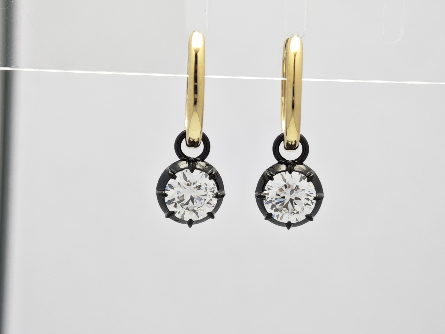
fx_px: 1427
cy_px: 167
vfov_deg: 13.3
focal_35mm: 111
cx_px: 222
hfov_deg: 17.7
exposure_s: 1/100
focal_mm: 9
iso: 64
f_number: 2
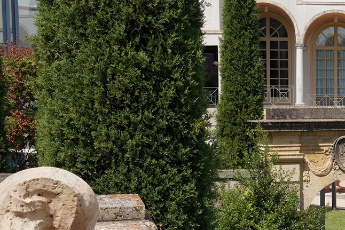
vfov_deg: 13.7
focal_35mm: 99
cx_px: 419
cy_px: 209
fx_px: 949
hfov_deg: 19.4
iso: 100
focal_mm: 32
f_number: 11
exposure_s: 1/100
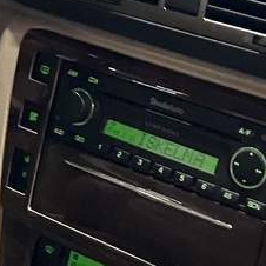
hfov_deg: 10.4
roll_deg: -1.3
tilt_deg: -22.5
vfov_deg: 11.1
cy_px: 148
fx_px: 1374
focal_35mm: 158
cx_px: -222
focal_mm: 3.99
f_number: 1.8
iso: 400
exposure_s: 1/32
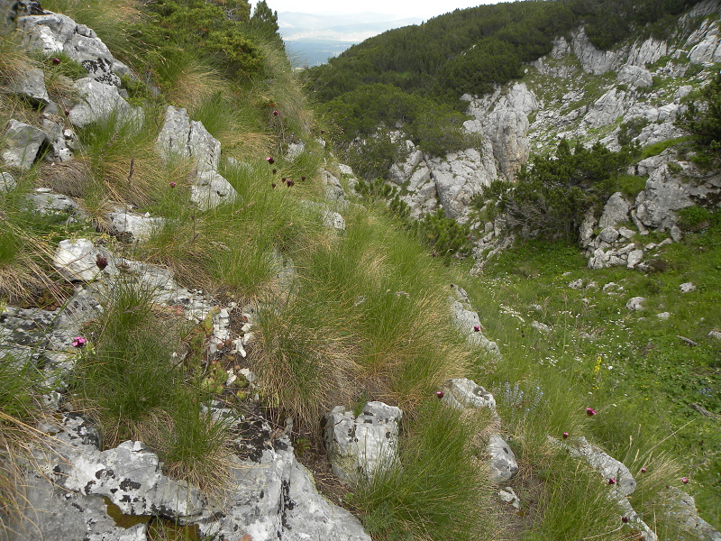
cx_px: 360
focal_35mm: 26
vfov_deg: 53.1
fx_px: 542
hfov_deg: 67.3
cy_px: 270
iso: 100
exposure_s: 1/400
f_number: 3.5
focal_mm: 4.6
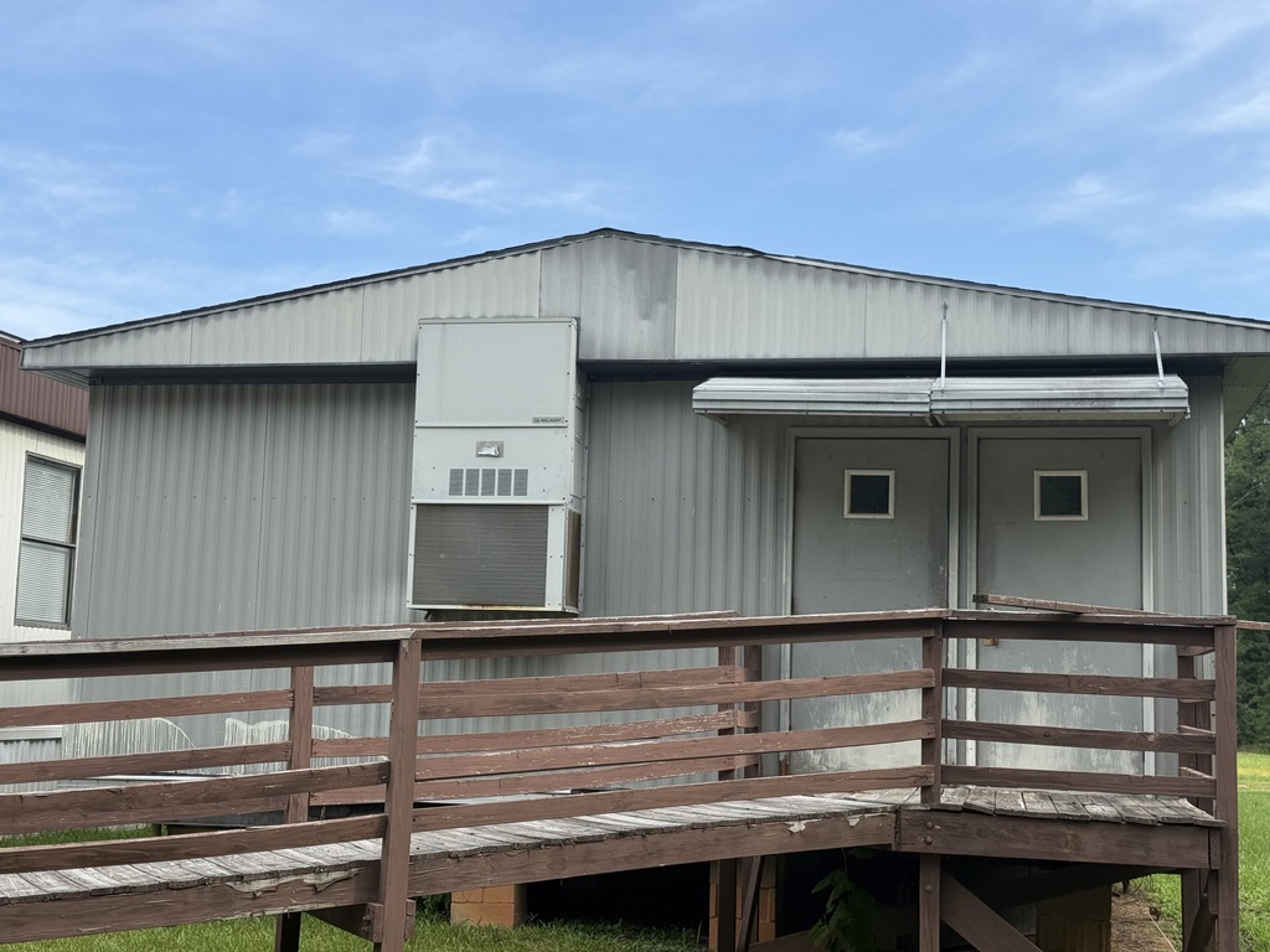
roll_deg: -2.0
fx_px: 1761
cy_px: 476
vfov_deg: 30.3
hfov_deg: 39.7
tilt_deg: +7.9
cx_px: 635
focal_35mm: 48
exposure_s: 1/2342
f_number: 1.78
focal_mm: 6.76
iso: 64
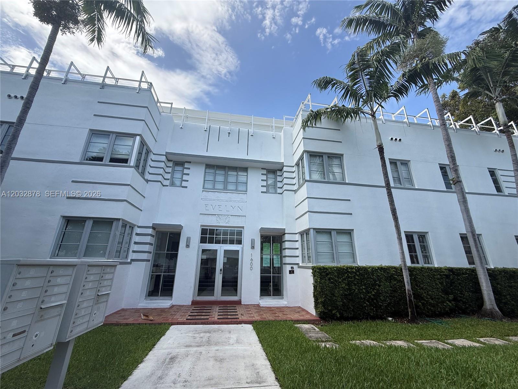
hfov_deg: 102.1
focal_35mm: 14
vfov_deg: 85.7
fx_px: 209
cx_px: 259
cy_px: 194
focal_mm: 2.22
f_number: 2.2
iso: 50
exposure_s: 1/1033
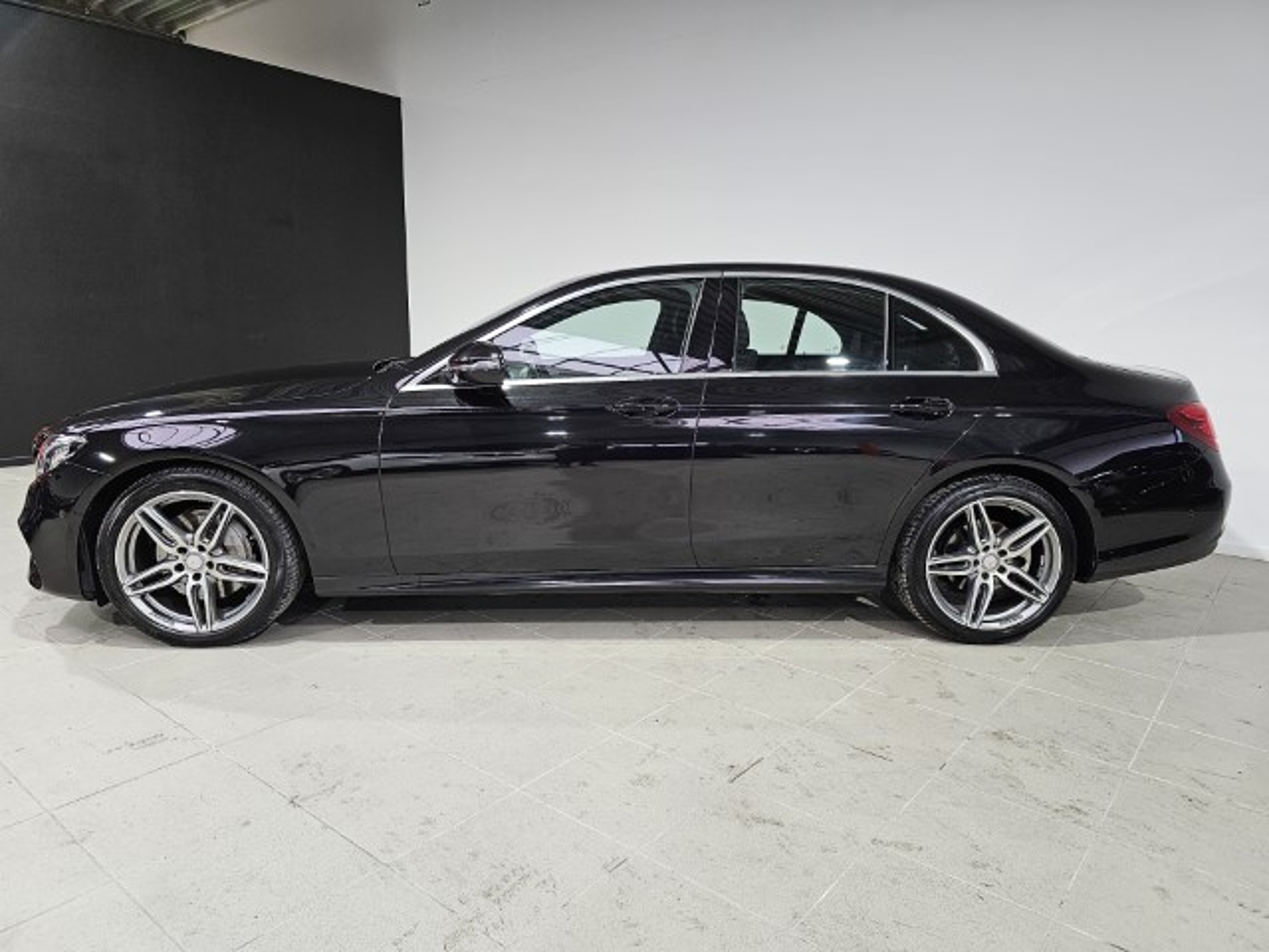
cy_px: 476
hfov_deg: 73.9
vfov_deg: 58.9
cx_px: 634
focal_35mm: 23
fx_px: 843
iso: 200
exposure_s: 1/180
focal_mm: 6.3
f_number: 1.7
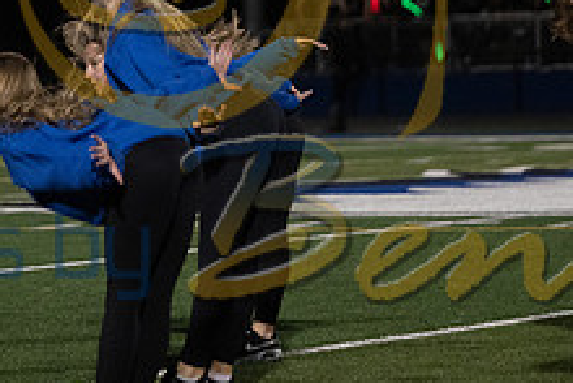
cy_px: 30
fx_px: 4619
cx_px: 122
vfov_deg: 4.7
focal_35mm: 290
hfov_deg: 7.1
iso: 5000
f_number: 2.8
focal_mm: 110
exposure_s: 1/1600
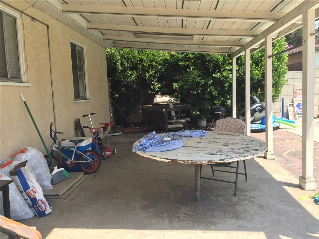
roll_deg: +1.9
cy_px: 120
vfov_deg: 48.2
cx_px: 160
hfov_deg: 61.7
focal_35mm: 29
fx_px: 267
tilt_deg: -5.1
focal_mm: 4.15
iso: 32
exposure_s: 1/599
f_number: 2.2
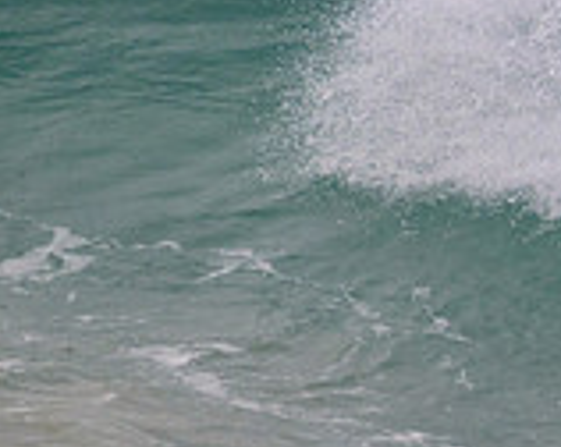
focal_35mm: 2756
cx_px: 998
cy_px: 197
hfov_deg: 0.7
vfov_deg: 0.6
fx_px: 45703
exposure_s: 1/2000
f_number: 11
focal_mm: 800
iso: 900
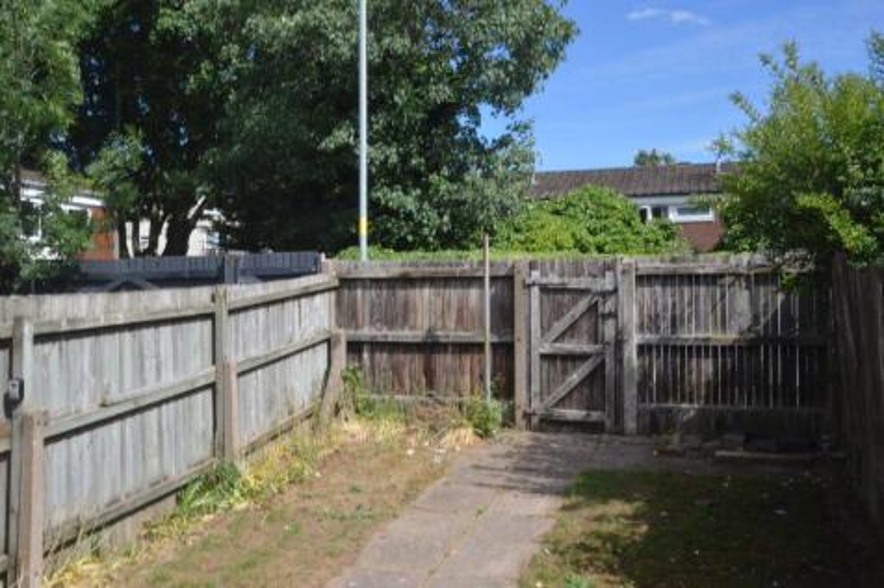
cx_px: 442
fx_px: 884
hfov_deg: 53.1
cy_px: 294
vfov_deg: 36.8
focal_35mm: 36
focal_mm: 24
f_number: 22
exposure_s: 1/15
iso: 100
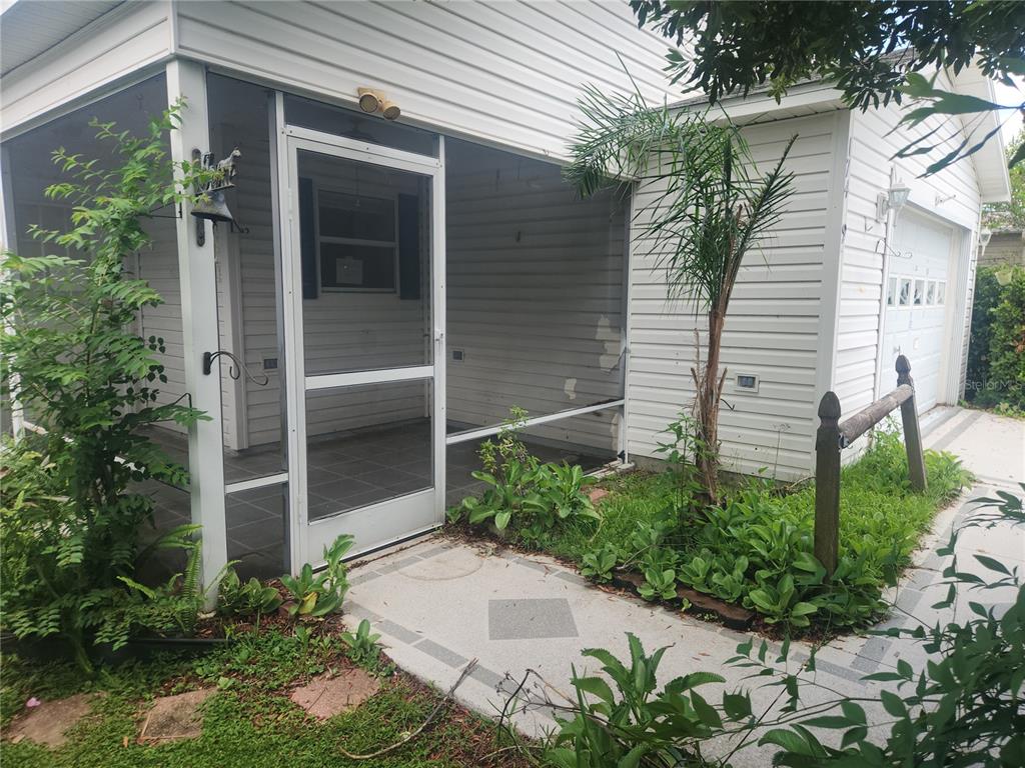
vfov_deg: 58.9
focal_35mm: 23
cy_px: 384
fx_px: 681
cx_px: 512
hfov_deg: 73.9
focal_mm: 5.4
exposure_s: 1/365
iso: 20
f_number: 1.8
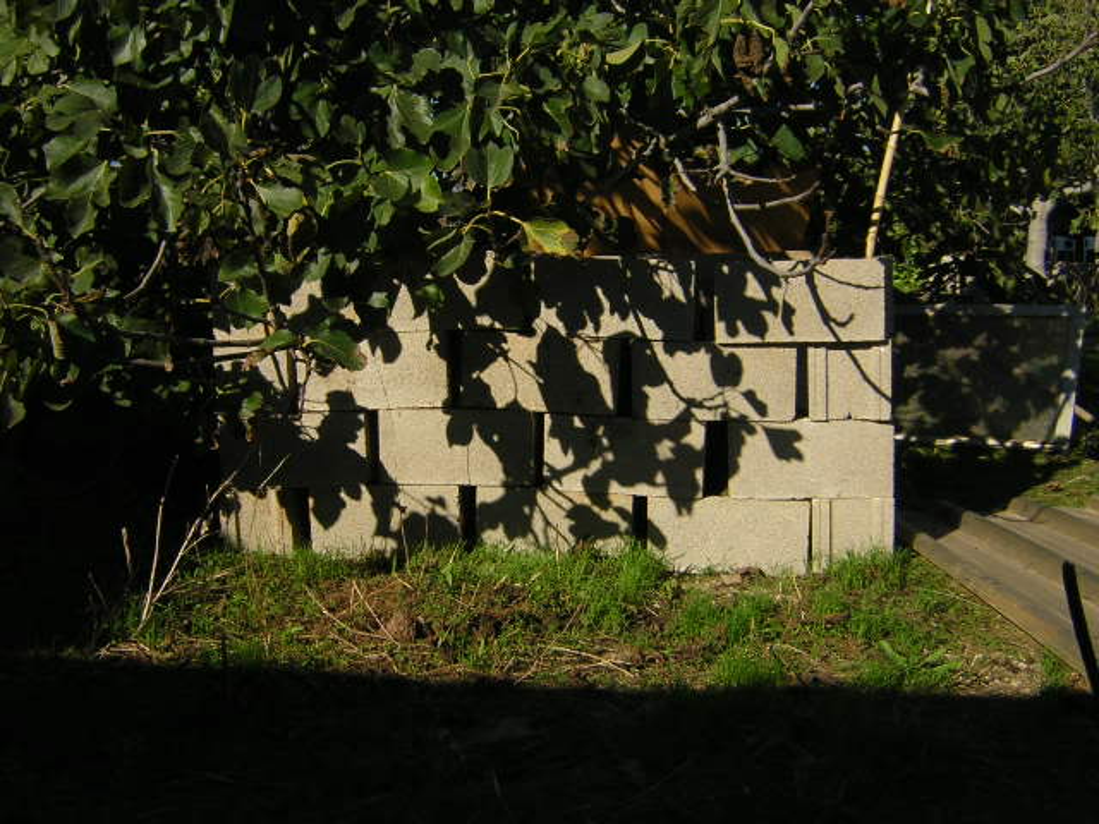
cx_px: 550
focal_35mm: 36
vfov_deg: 39.7
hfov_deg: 51.4
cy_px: 412
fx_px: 1143
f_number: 5.2
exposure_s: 1/615
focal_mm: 4.7
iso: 100
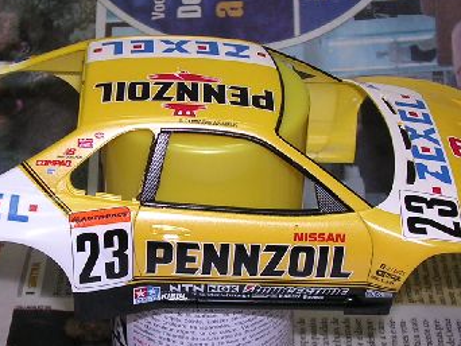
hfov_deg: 22.7
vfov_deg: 17.1
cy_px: 244
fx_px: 1146
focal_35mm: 86
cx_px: 204
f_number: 3
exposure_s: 1/60.1
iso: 100
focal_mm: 7.1
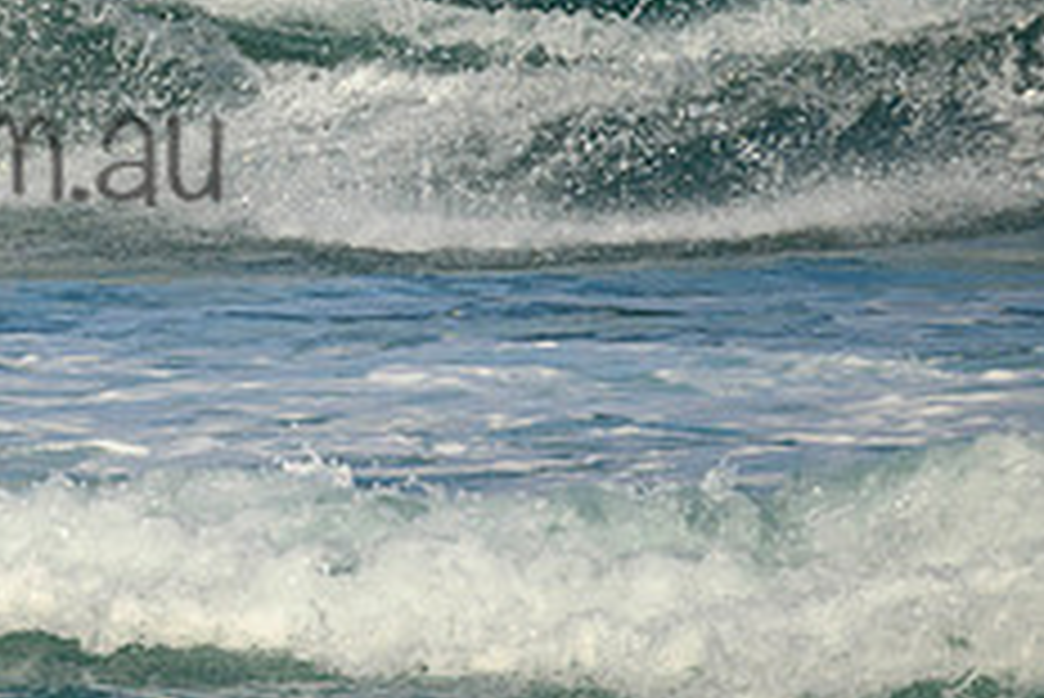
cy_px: 97
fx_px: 58063
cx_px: -252
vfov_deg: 0.7
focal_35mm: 2001
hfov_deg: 1.0
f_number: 11
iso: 720
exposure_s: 1/1600
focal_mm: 800
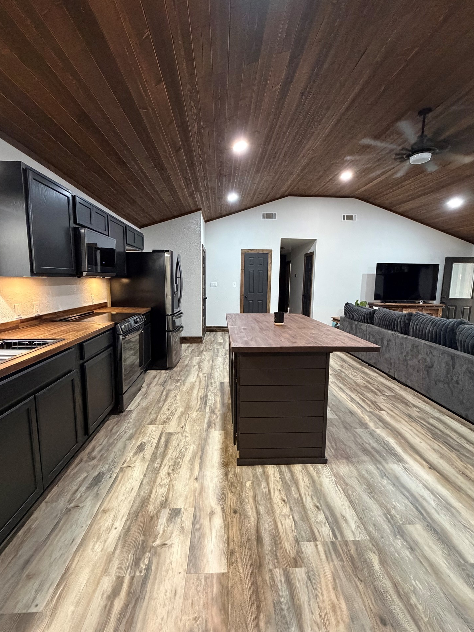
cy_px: 317
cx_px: 234
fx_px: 274
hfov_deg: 81.8
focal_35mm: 15
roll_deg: -1.3
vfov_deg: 98.2
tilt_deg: -7.5
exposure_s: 1/60
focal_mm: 2.22
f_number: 2.2
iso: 800
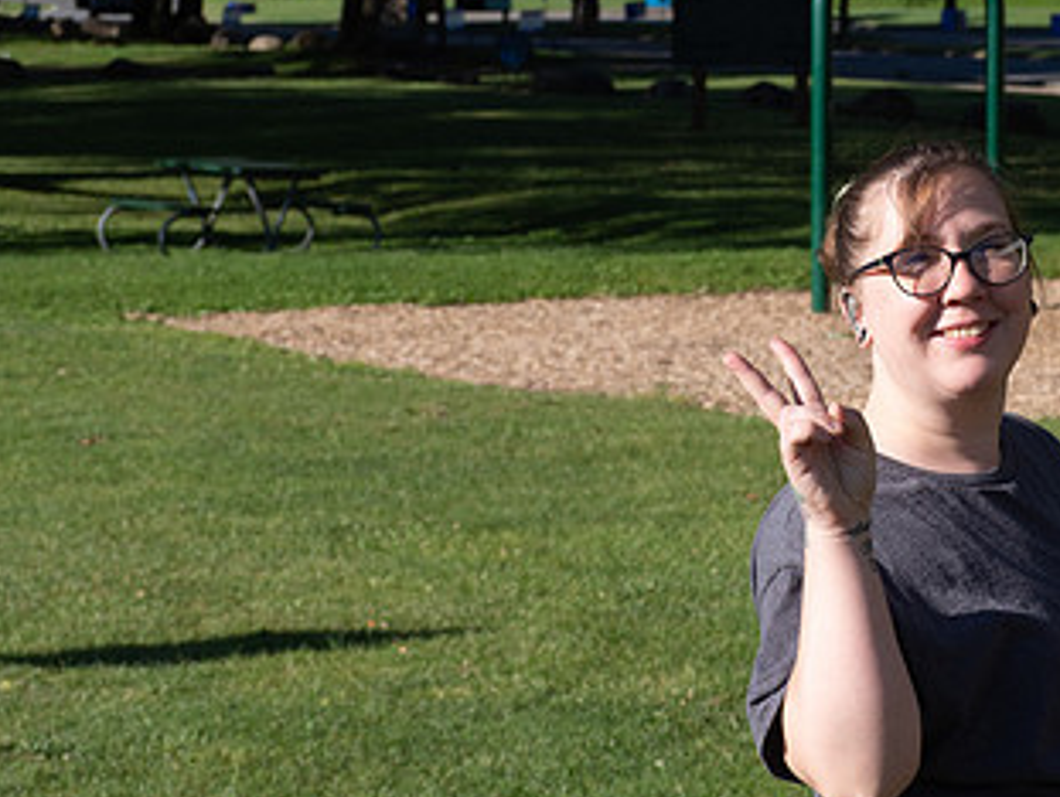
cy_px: 390
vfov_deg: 10.0
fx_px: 4568
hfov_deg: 13.1
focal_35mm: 149
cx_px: 944
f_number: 7.1
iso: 200
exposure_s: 1/500
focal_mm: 40
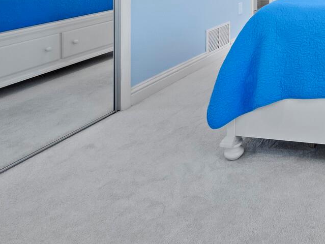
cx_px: 366
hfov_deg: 40.9
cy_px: -57
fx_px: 329
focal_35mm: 35
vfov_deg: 32.7
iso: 400
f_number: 11
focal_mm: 7
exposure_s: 1/2
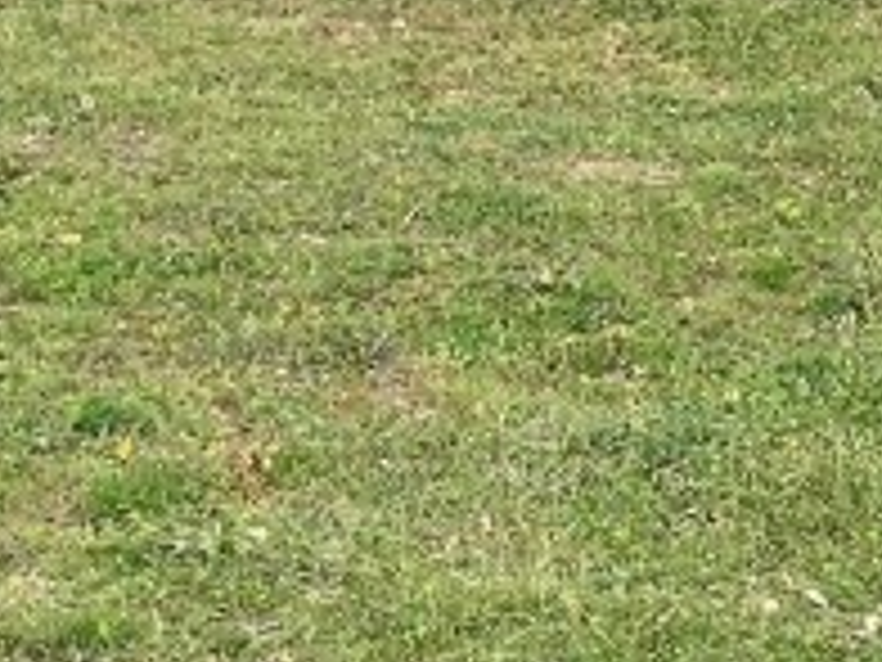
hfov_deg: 14.2
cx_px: 927
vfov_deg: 9.9
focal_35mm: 136
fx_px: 3465
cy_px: -770
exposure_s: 1/879
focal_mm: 4.25
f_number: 1.8
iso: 25
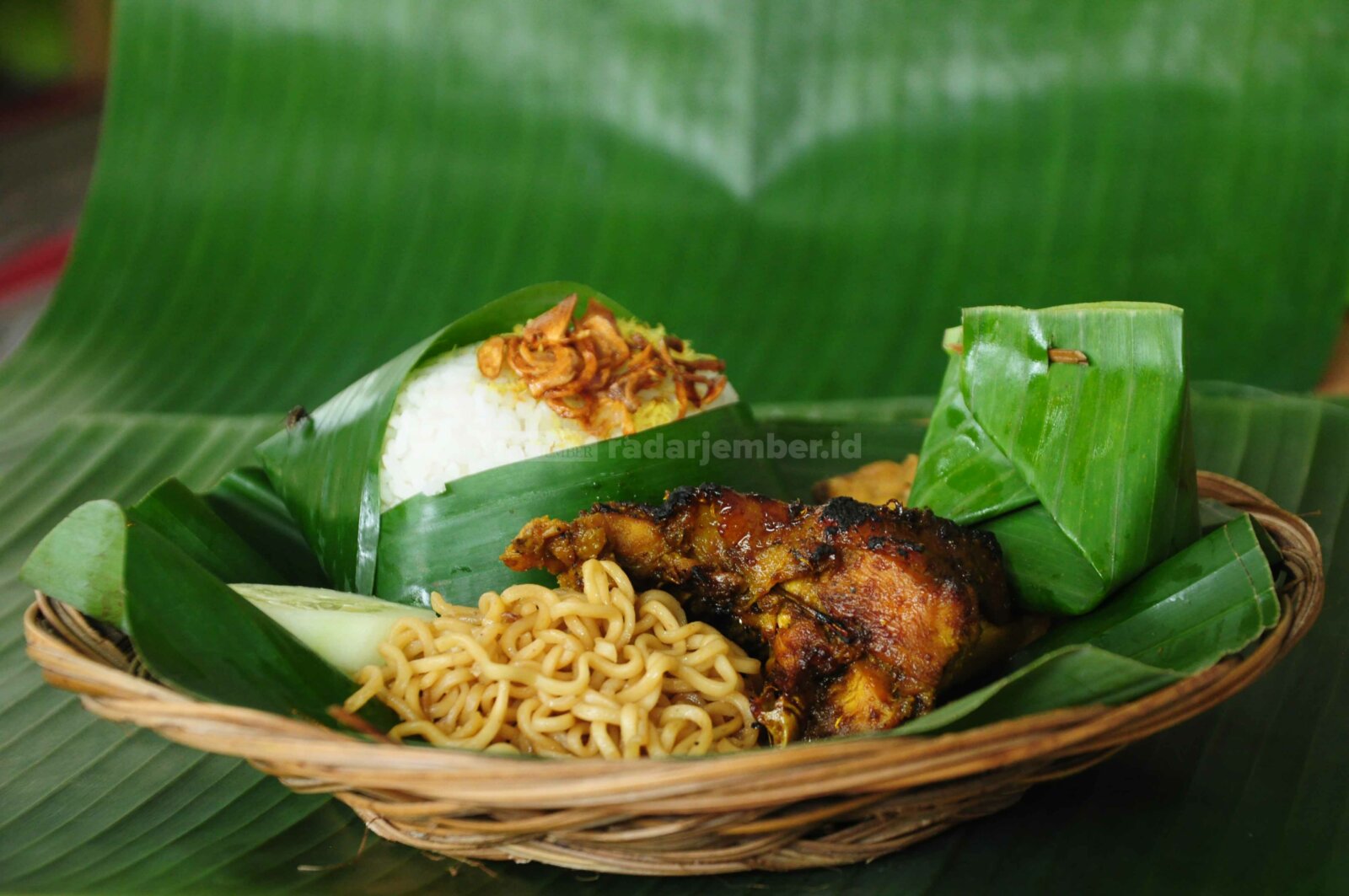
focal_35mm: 93
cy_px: 448
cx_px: 674
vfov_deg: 14.7
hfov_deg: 21.9
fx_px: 3481
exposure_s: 1/25
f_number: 5.3
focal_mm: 62
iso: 1000
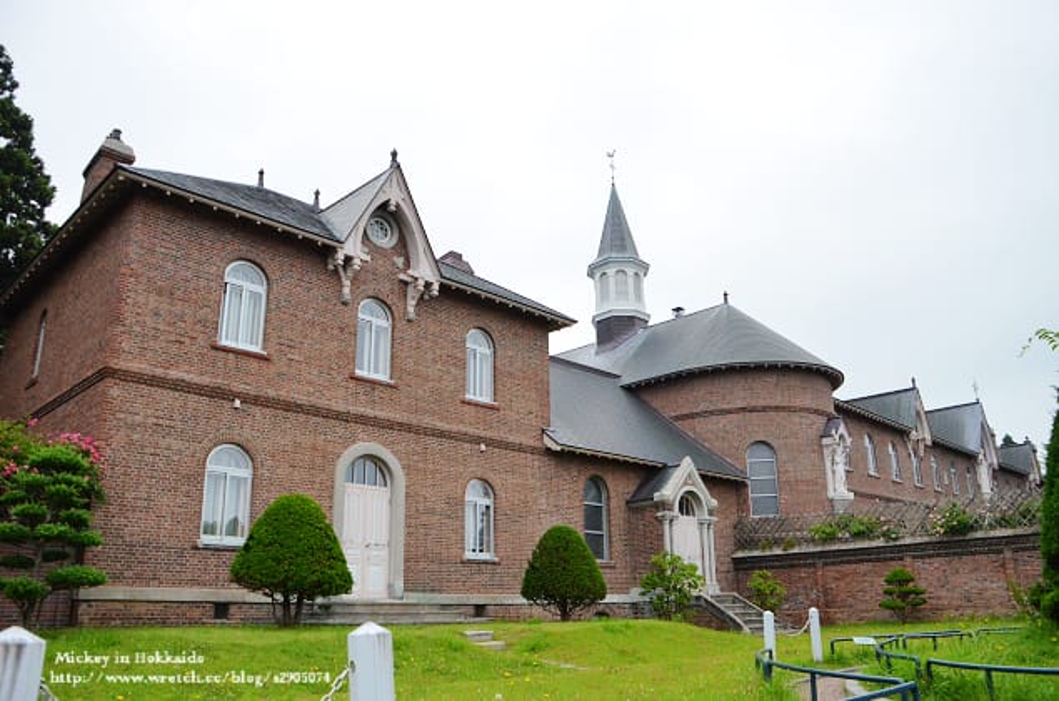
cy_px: 350
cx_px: 530
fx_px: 792
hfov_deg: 67.5
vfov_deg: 47.7
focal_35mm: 27
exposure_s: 1/4000
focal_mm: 18
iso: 1600
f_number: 5
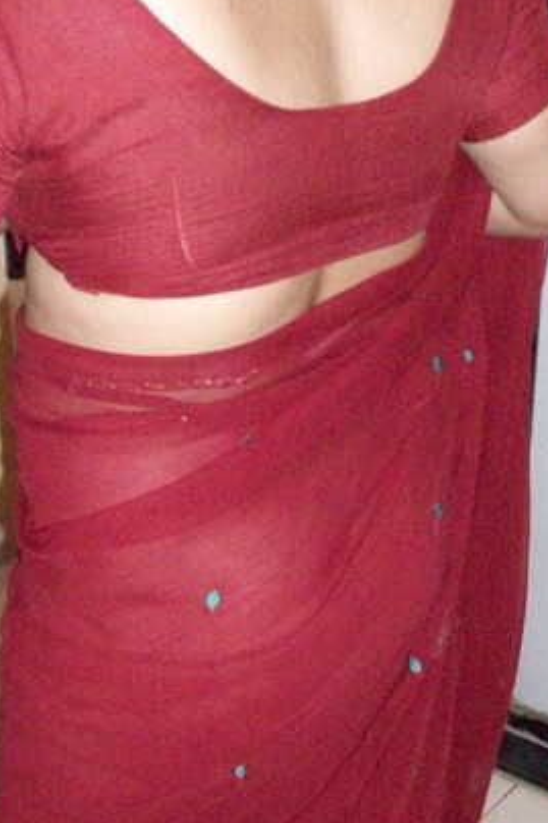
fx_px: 1280
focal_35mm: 56
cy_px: 503
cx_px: 279
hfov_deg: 24.2
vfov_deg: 35.5
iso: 800
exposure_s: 1/128
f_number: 2.8
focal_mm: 5.7
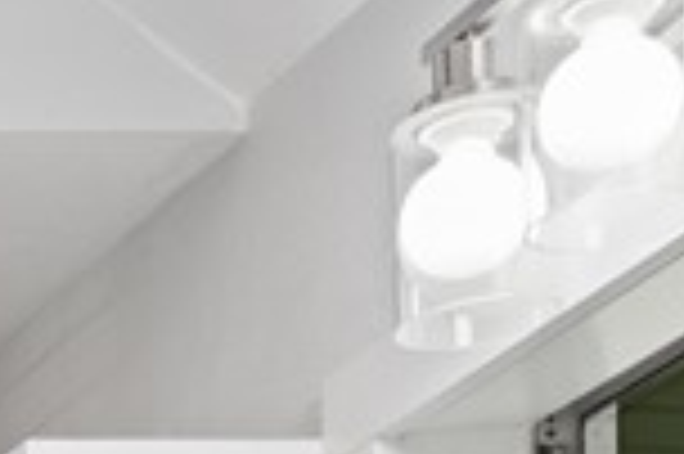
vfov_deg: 7.2
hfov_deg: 9.4
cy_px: 1322
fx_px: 3264
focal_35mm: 172
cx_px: -1364
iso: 250
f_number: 4
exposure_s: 1/50
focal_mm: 24
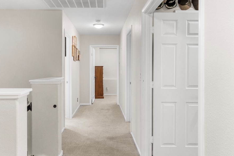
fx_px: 182
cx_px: 106
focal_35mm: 28
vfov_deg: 46.3
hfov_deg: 65.3
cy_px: 69
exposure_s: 1/5
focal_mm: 23
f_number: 8
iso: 400
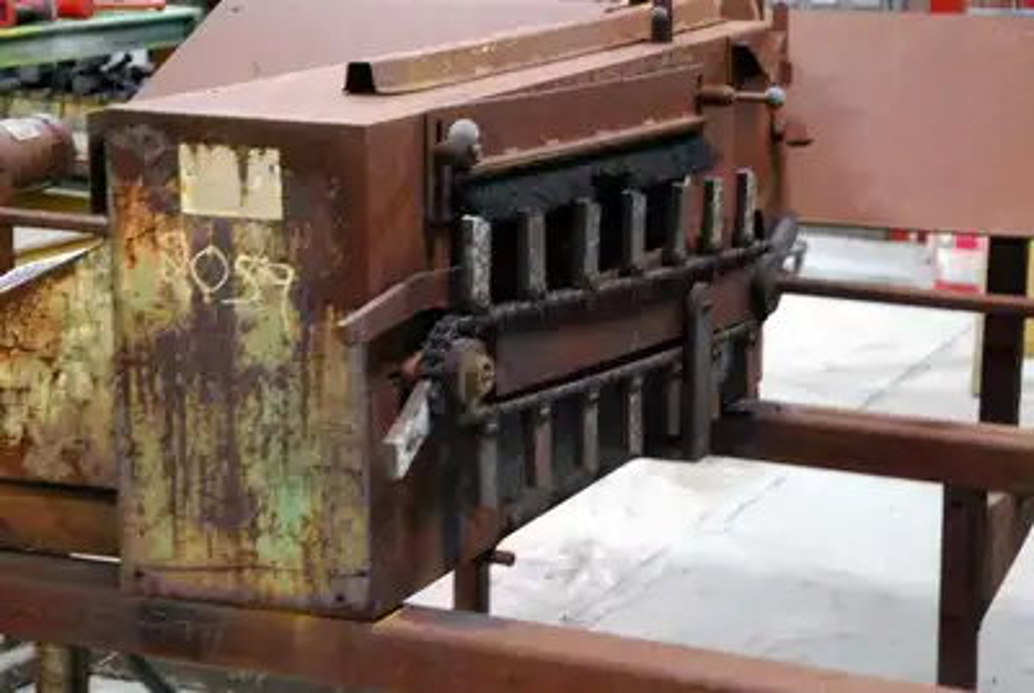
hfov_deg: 21.9
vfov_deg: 14.8
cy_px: 346
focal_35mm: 93
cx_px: 517
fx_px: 2675
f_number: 5.3
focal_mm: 62
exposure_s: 1/10
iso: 1600
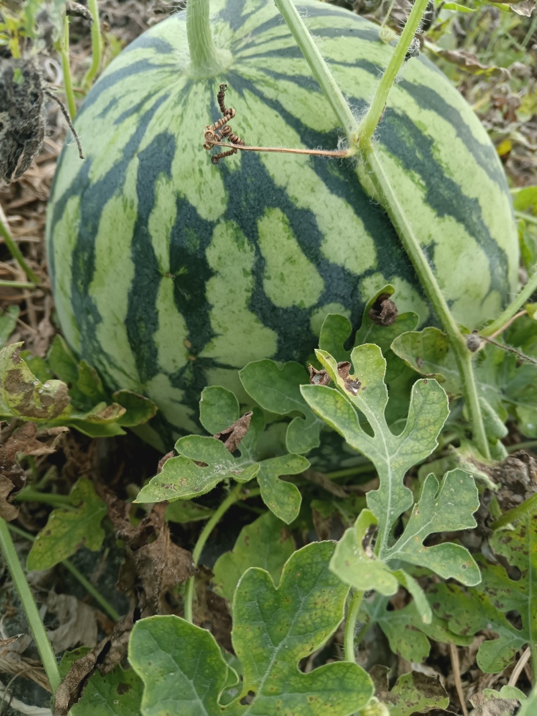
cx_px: 268
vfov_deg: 69.4
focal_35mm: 25
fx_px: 517
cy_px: 358
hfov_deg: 54.9
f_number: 1.8
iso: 110
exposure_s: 1/100
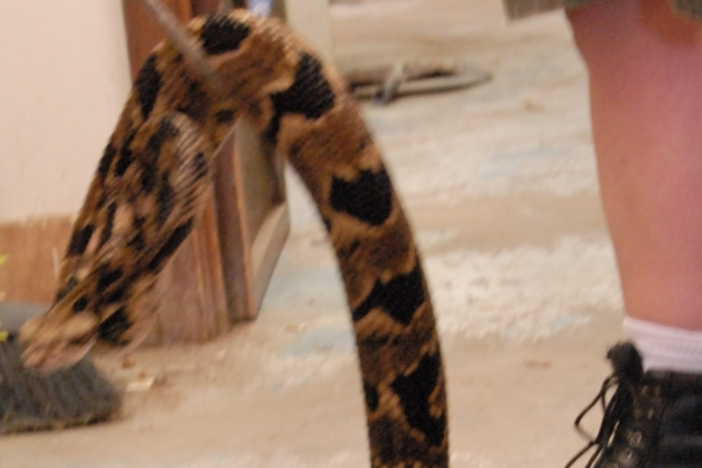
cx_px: 236
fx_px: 3550
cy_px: 653
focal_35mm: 182
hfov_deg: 11.3
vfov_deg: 7.4
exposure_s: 1/15
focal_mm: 48
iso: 1600
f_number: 8
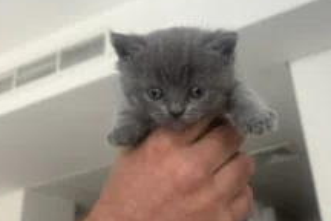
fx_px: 460
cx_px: 207
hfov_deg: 39.3
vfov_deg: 26.7
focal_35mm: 50
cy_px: 64
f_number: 1.6
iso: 50
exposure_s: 1/122
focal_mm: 5.96
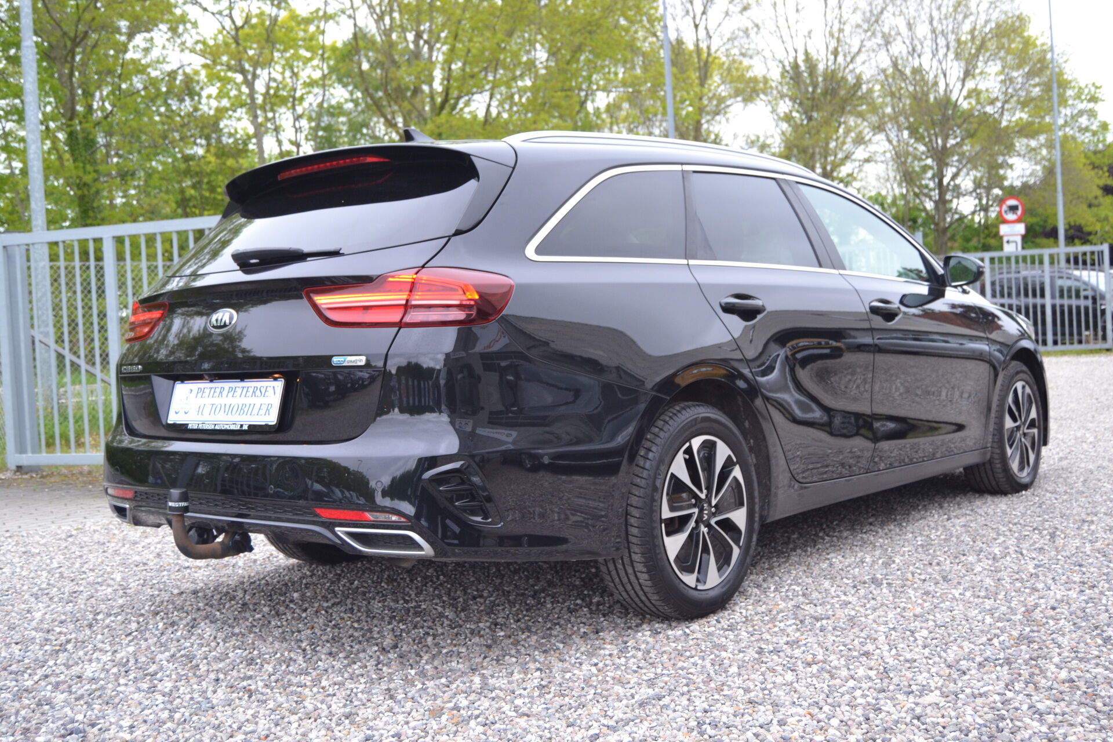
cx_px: 556
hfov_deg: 49.6
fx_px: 1206
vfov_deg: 34.2
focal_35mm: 39
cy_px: 371
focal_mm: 26
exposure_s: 1/100
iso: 400
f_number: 5
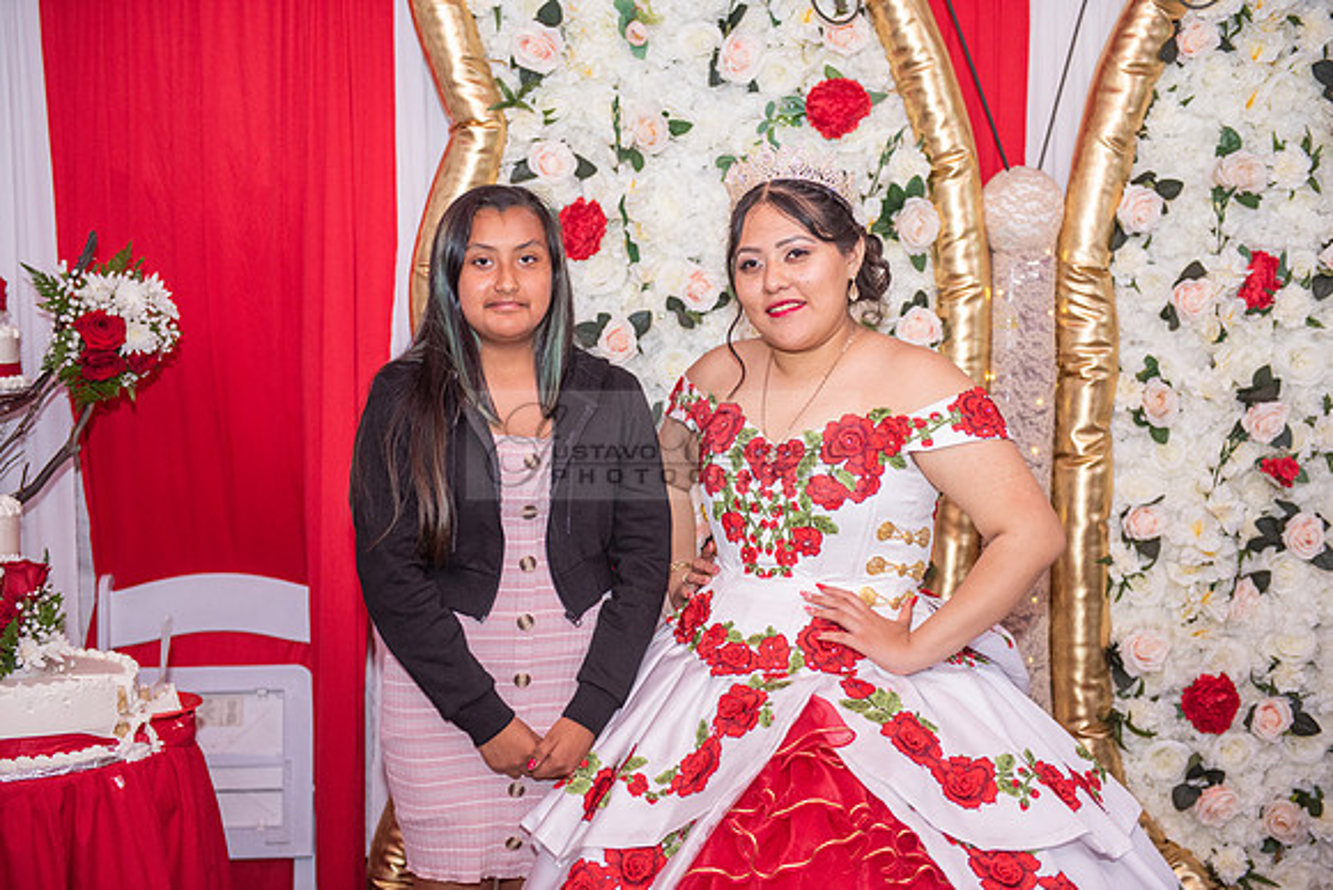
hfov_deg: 35.6
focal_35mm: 56
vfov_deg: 24.2
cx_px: 666
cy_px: 445
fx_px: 2074
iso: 800
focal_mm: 56
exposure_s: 1/160
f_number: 3.2
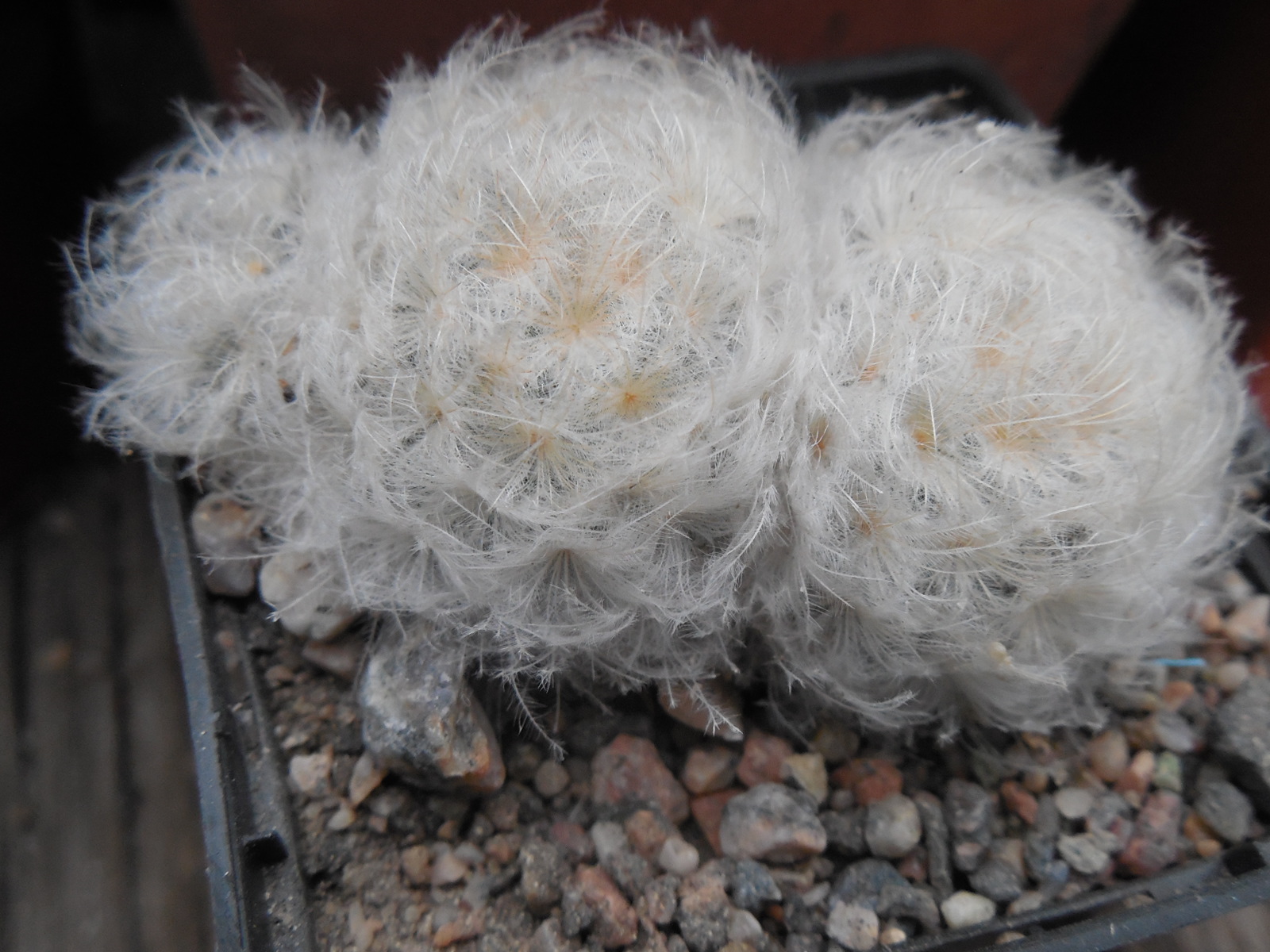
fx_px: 1137
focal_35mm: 31
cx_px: 635
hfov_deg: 58.4
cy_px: 476
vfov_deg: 45.4
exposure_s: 1/30
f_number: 3.6
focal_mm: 5.6
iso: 360
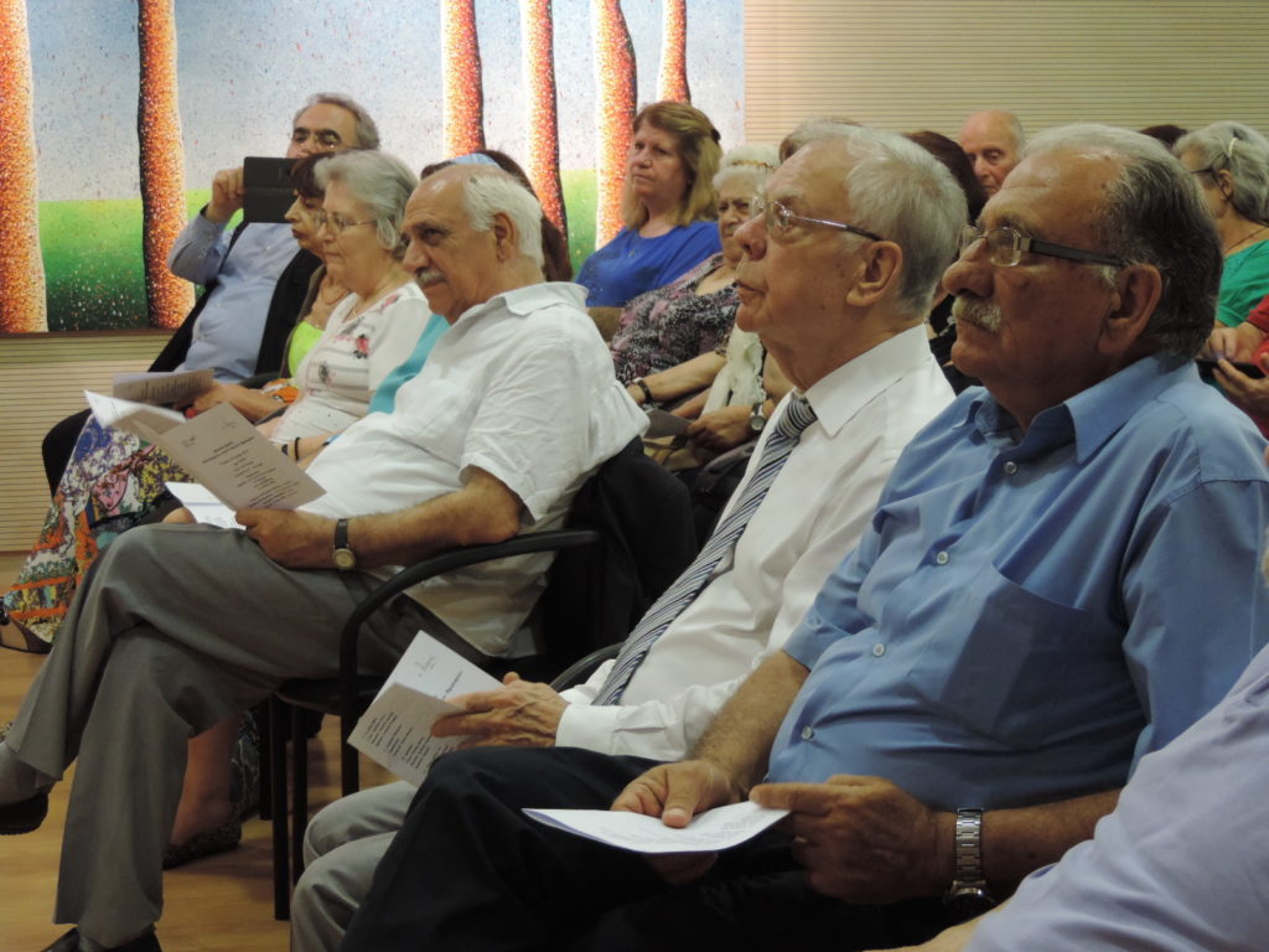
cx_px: 634
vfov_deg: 17.4
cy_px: 476
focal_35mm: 85
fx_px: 3116
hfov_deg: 23.0
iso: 560
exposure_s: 1/25
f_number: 4
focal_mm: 15.1
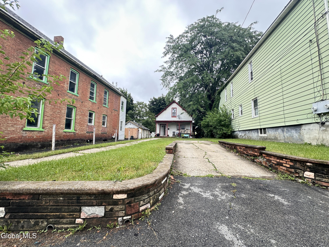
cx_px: 164
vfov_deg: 85.7
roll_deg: -1.3
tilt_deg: +6.1
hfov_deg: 102.1
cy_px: 124
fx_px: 133
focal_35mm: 14
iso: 40
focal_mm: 2.22
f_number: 2.2
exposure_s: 1/221
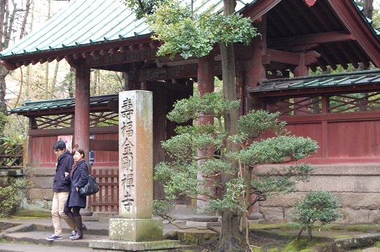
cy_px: 130
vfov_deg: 14.9
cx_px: 187
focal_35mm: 92
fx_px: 965
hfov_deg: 22.3
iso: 800
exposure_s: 1/40
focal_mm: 55
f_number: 5.6
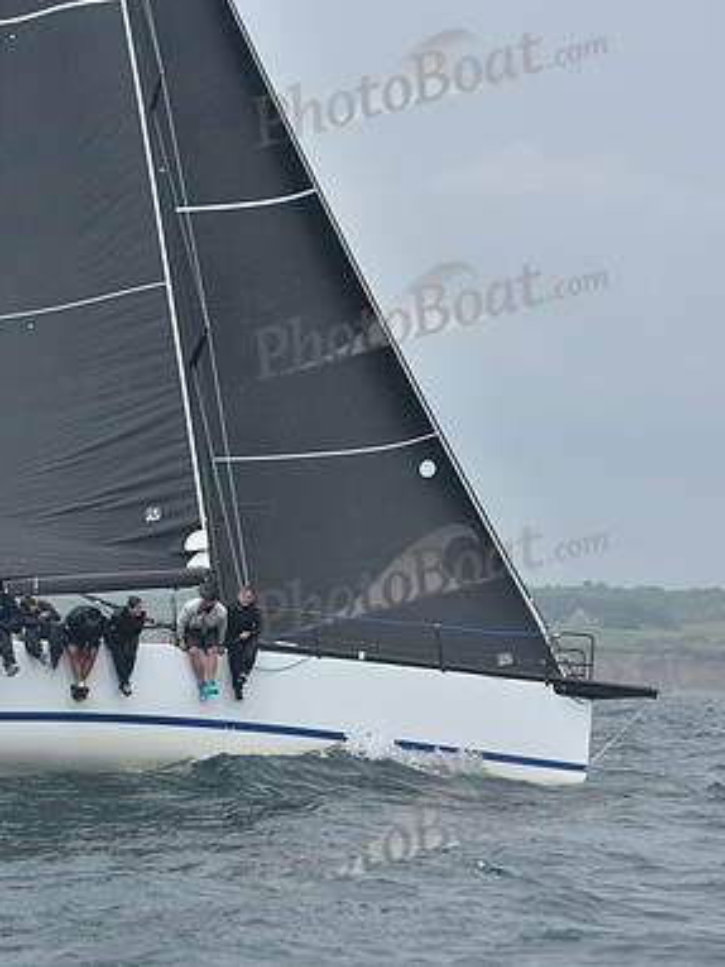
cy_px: 481
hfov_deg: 8.1
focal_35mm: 182
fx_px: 5085
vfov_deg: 10.9
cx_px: 124
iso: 320
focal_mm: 125
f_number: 8
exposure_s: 1/1000
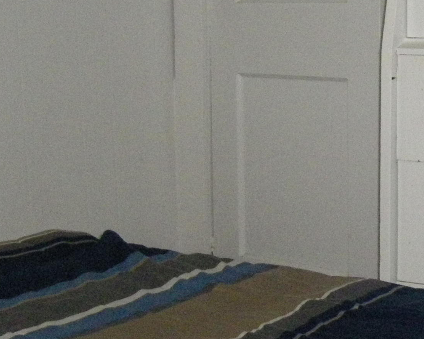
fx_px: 1267
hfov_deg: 18.7
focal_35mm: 101
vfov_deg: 15.2
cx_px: 387
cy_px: 194
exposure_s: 1/50
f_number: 3.5
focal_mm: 6.3
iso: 800
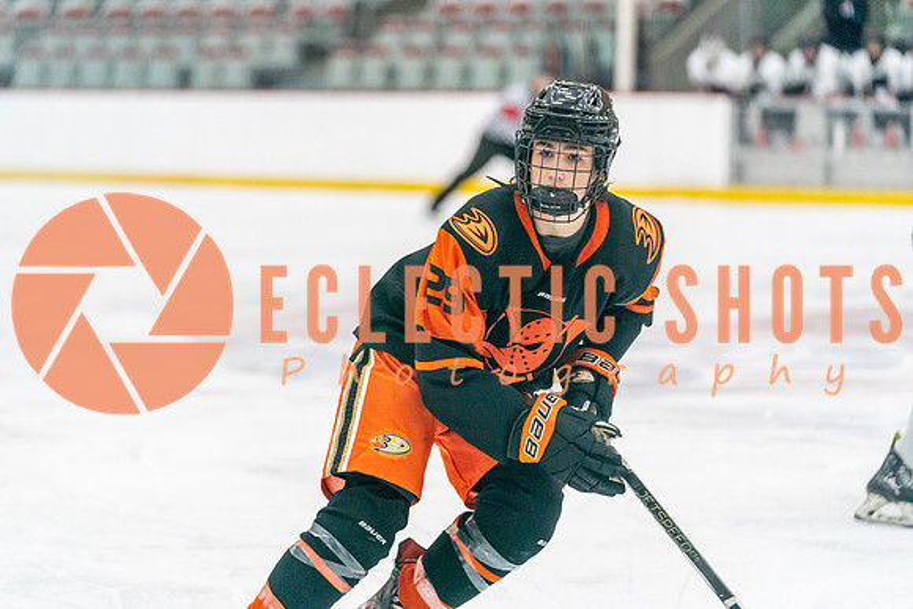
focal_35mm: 145
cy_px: 276
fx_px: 3686
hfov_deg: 14.1
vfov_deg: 9.4
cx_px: 414
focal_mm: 133
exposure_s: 1/1250
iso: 3200
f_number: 2.8
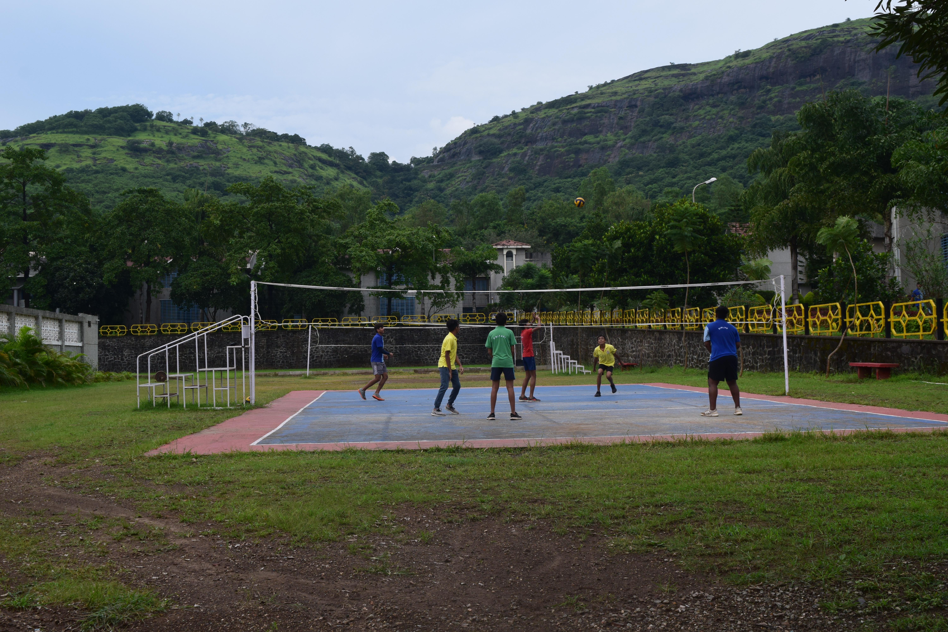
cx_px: 474
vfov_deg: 33.0
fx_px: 1066
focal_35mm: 40
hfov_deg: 47.9
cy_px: 316
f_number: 10
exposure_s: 1/250
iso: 400
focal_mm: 27
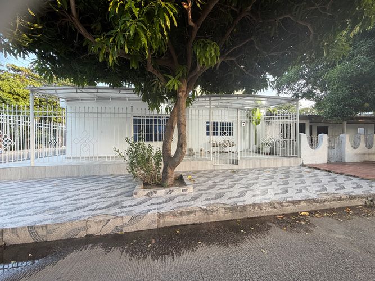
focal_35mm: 14
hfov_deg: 102.1
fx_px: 152
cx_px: 188
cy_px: 140
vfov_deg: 85.7
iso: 125
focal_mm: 2.22
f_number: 2.2
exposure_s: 1/120
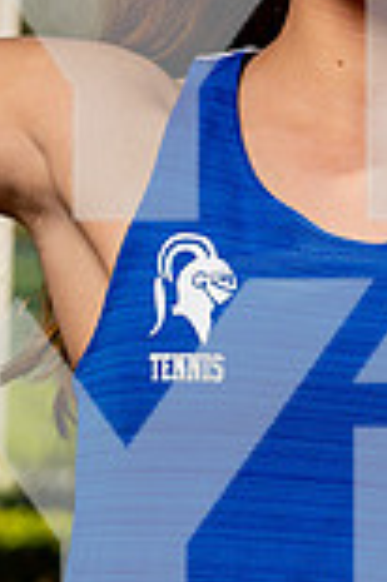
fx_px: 3991
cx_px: 293
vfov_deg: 8.3
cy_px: 24
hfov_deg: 5.5
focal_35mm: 247
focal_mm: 66
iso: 100
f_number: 4
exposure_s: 1/1250
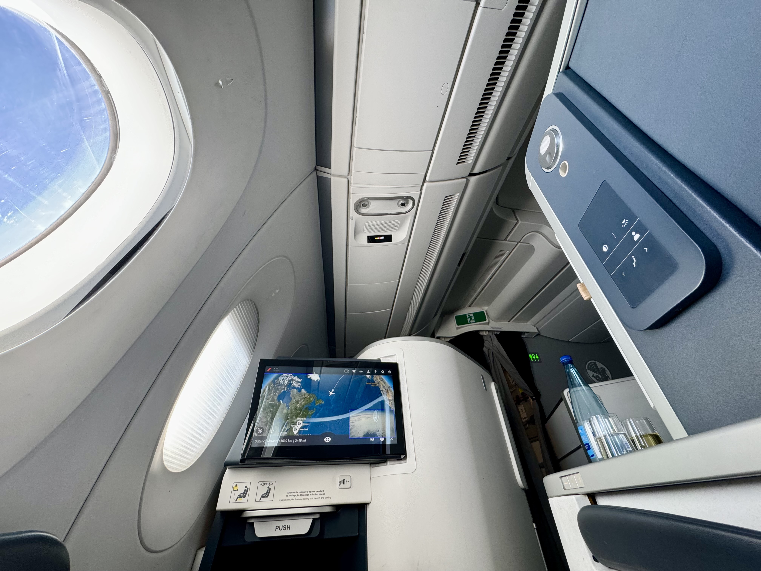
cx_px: 380
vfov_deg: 85.7
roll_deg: +5.2
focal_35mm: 14
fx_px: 308
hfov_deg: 102.1
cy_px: 286
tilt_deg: +39.0
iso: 200
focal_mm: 2.22
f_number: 2.2
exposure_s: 1/99
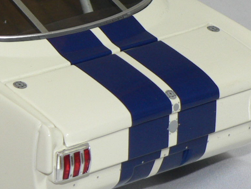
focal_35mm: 243
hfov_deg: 8.1
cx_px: -60
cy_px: -12
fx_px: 1762
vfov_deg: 6.1
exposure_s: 1/60
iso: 80
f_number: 3.2
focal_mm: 12.2
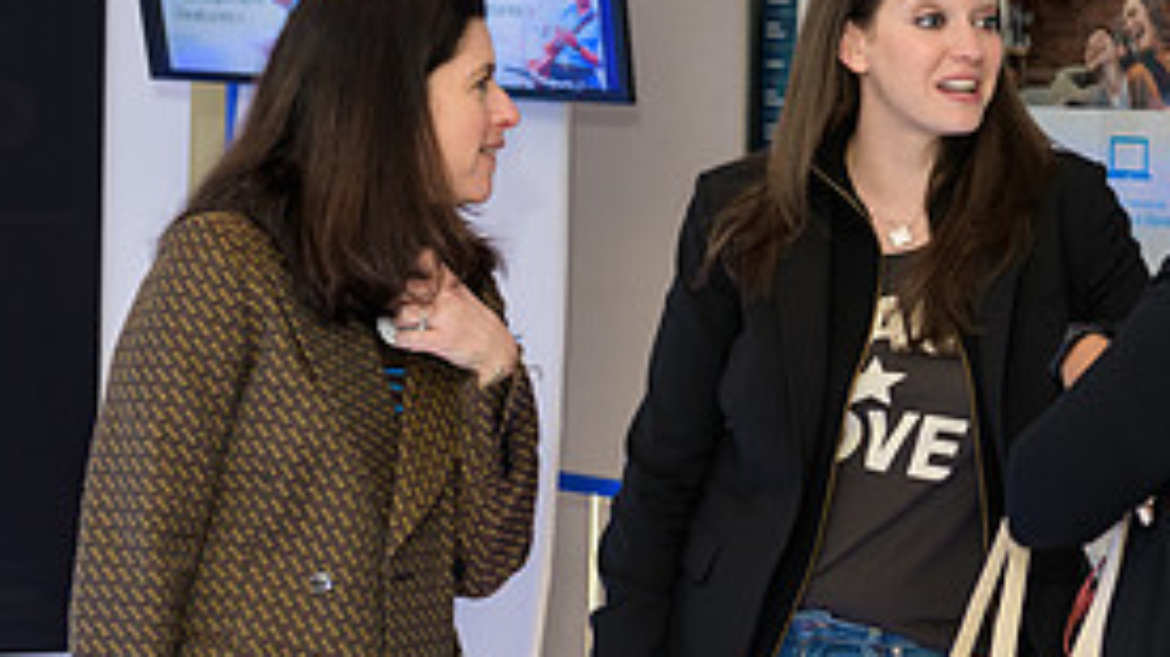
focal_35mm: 121
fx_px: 3752
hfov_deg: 17.6
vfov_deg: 10.0
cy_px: 248
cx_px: 878
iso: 400
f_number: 3.2
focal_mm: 55
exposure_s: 1/125
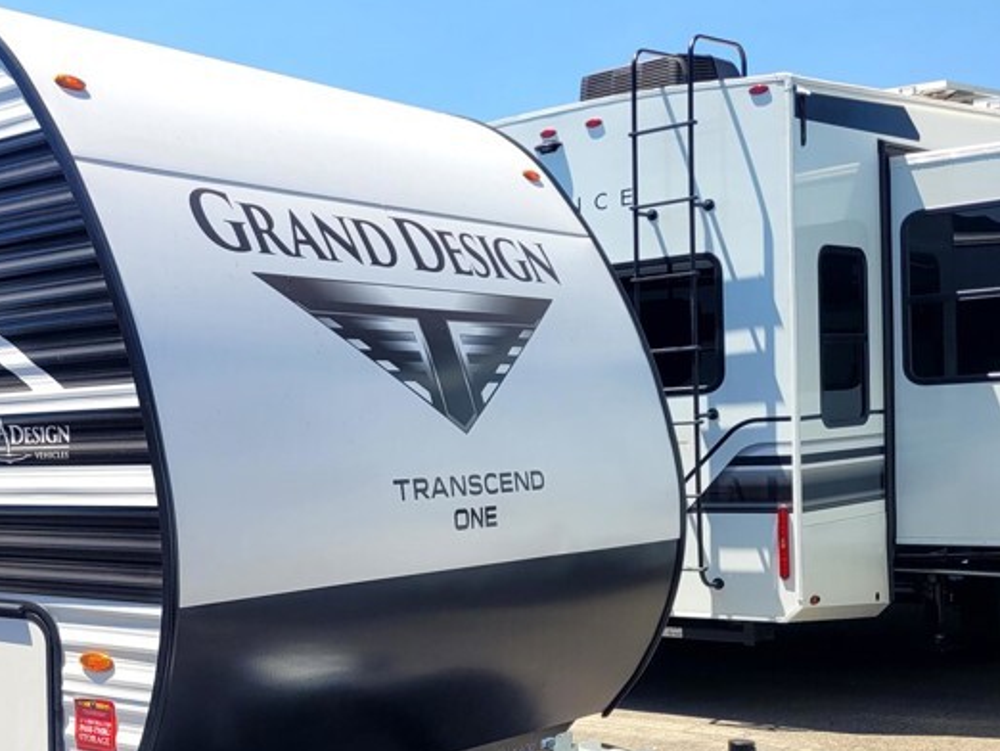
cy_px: 544
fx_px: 1474
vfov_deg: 28.2
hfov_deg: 34.4
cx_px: 21
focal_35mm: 51
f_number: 1.8
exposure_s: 1/1623
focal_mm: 5.4
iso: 40
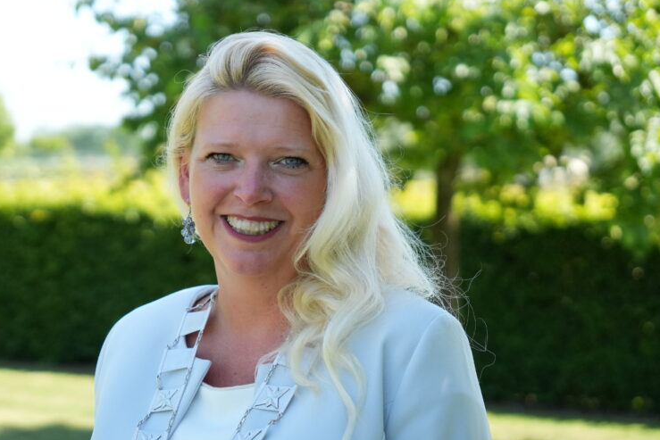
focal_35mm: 97
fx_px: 1787
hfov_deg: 20.9
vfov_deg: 14.0
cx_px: 267
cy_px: 267
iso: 1250
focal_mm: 46.9
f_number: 2.8
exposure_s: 1/4000
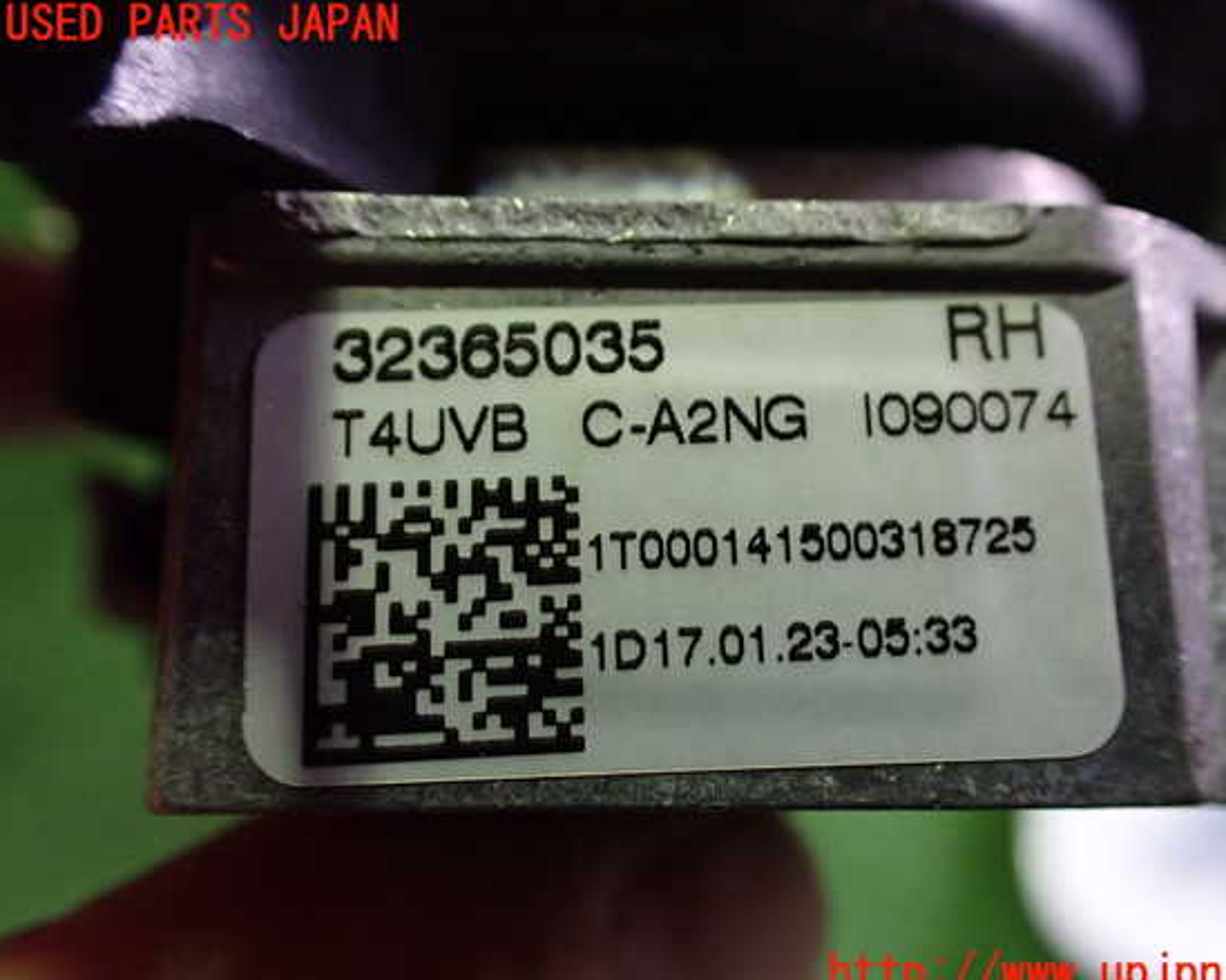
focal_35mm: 32
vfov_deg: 45.8
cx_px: 663
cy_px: 500
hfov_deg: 55.6
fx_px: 1161
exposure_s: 1/100
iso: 800
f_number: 2.3
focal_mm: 5.4
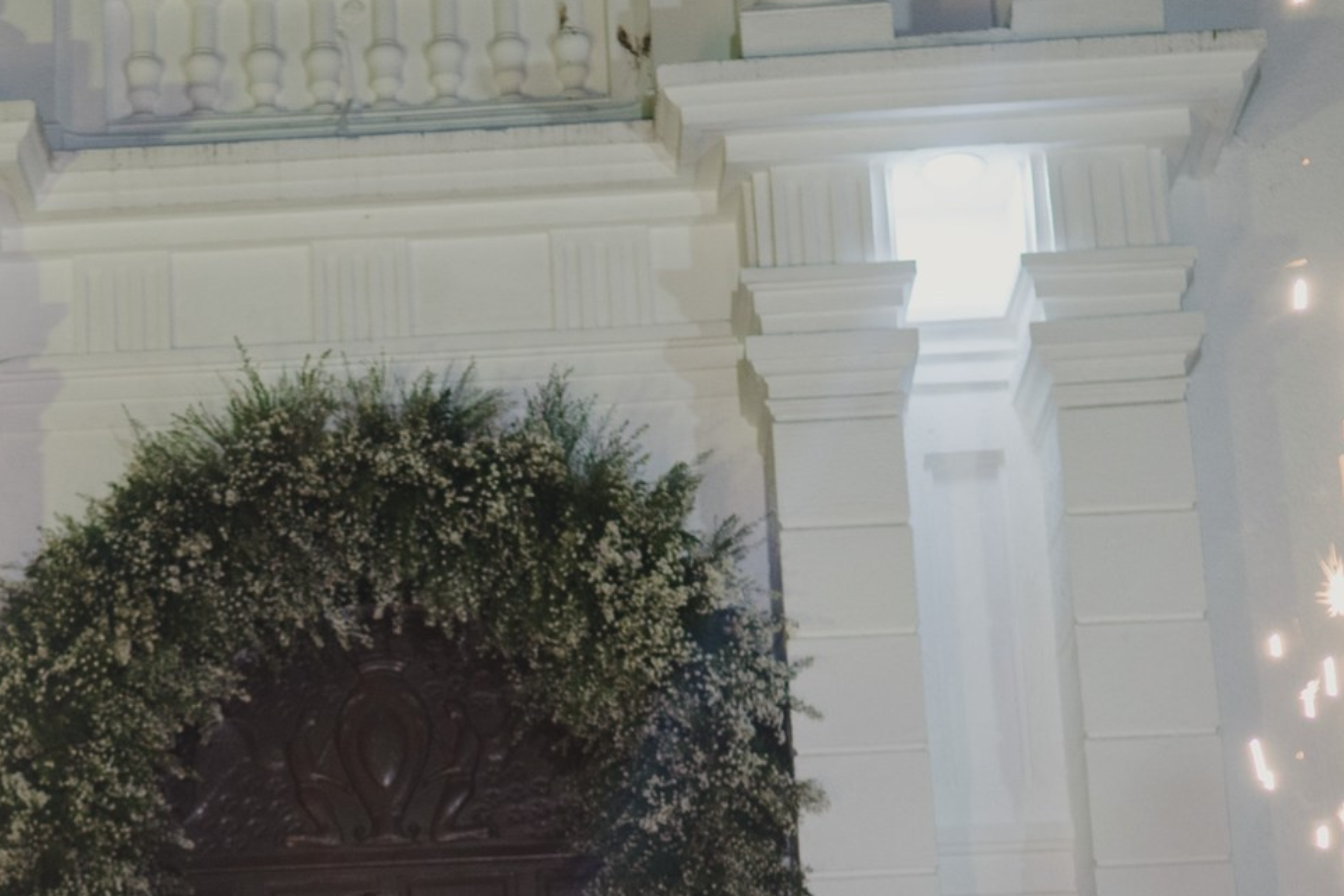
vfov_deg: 14.4
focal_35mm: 93
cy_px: 925
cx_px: 275
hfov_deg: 21.6
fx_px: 3472
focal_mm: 35
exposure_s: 1/125
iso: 500
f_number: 2.2
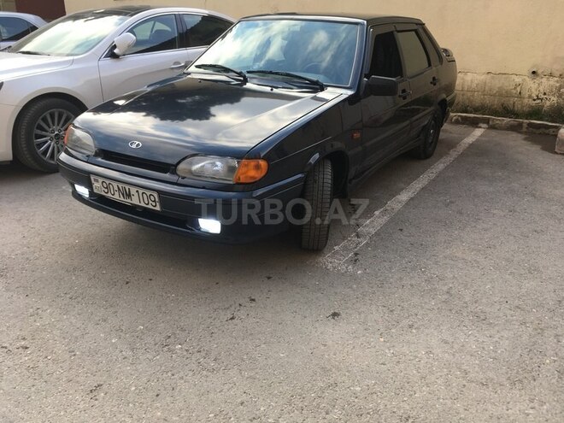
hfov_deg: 61.7
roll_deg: -0.4
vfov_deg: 48.2
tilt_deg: -21.1
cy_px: 212
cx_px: 282
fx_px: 472
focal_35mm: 29
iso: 25
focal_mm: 4.15
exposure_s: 1/291
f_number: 2.2
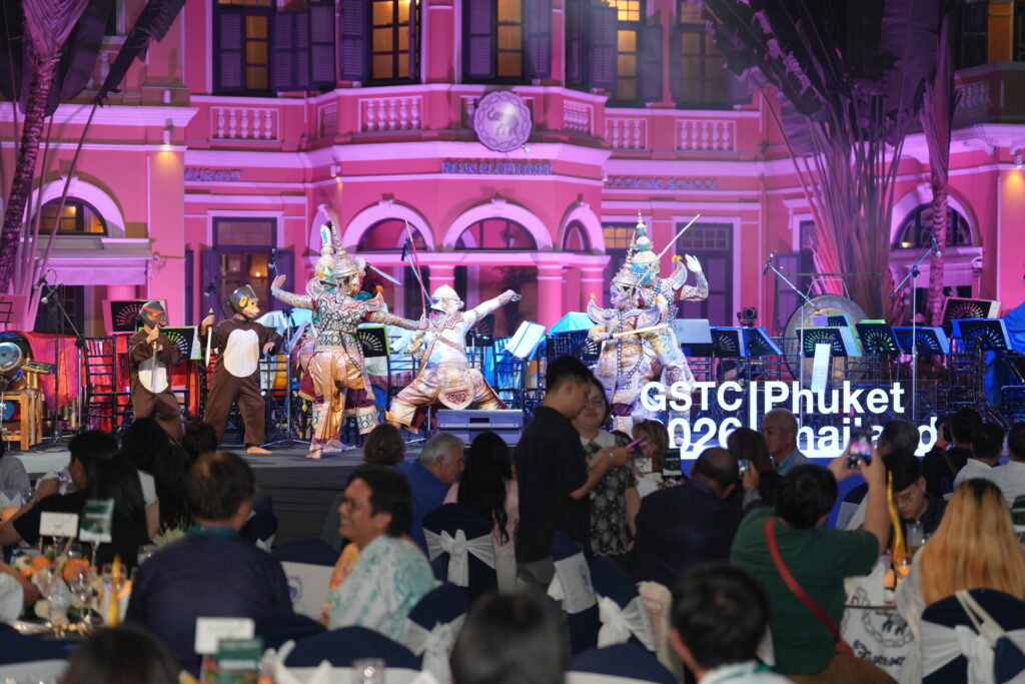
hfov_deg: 24.2
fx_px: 2392
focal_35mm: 84
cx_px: 512
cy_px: 342
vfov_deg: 16.3
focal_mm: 84
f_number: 2.8
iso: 800
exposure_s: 1/250
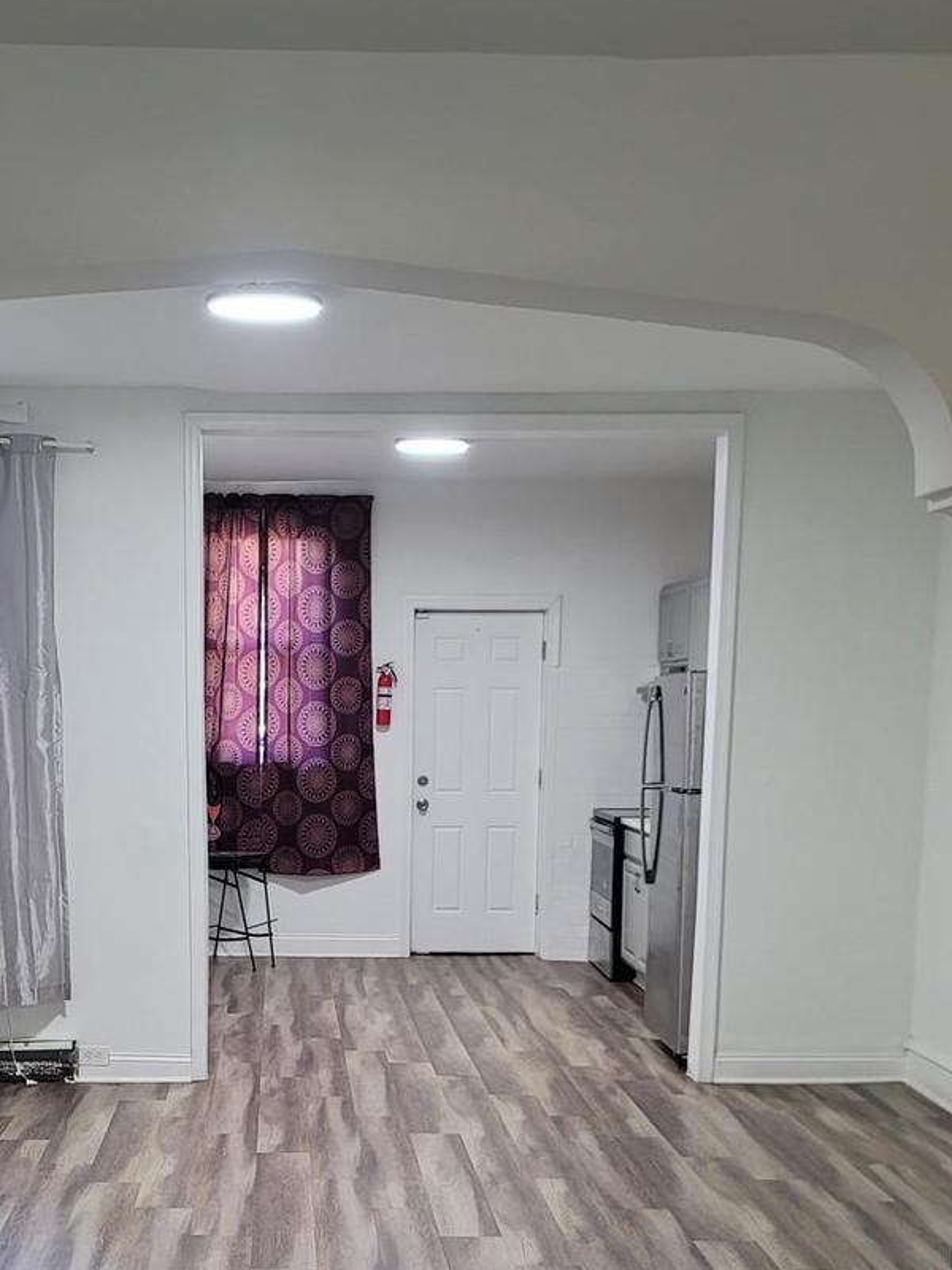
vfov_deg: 38.4
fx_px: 1760
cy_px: 981
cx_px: 292
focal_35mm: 48
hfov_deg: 30.0
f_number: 1.8
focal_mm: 7
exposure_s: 1/40
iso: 250
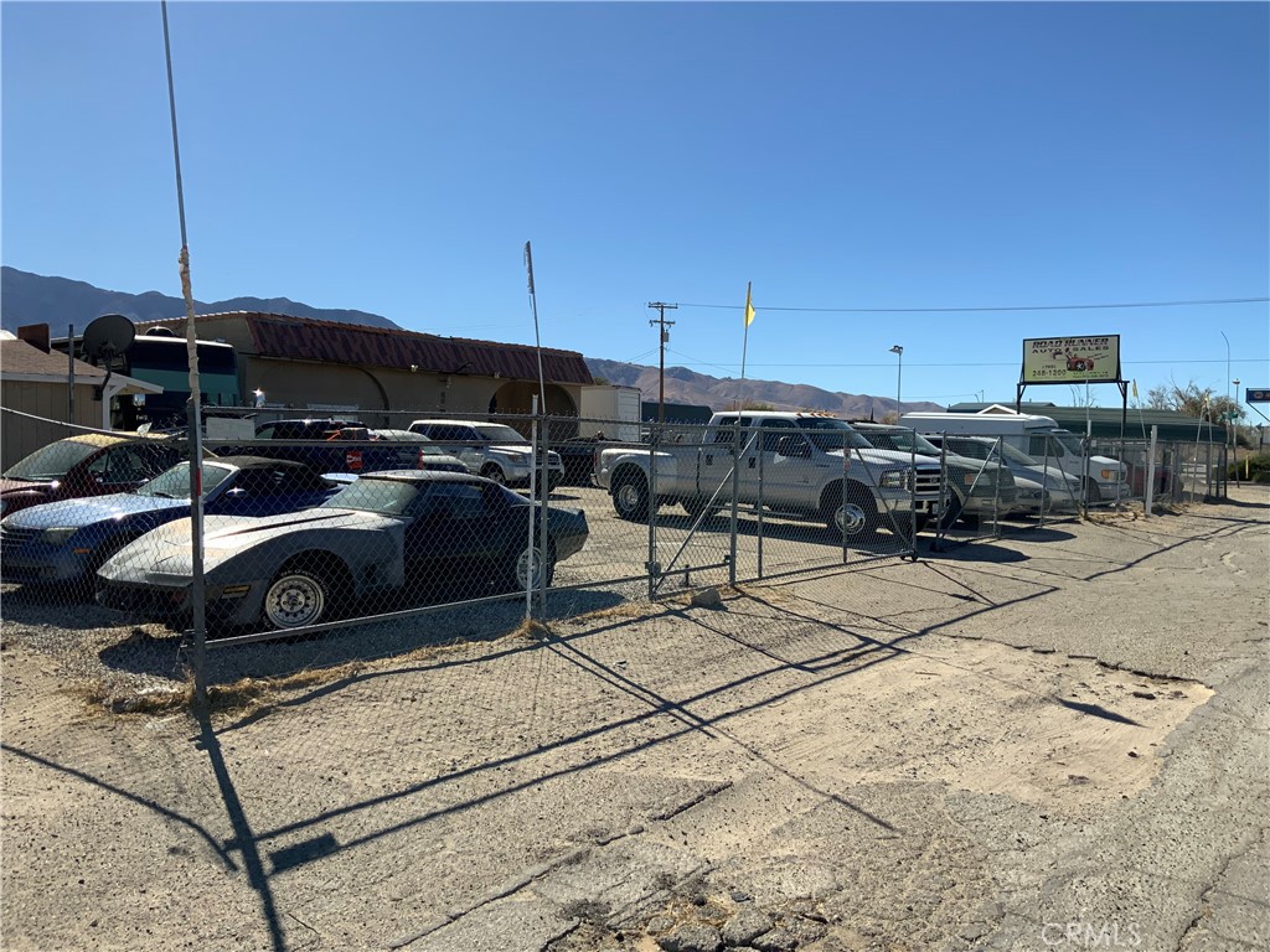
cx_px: 635
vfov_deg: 48.2
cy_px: 476
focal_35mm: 29
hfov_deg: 61.7
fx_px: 1064
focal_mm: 3
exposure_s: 1/3125
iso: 20
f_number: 1.8
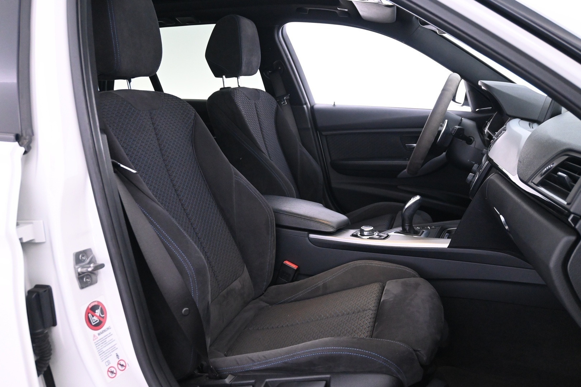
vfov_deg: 42.6
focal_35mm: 31
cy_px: 194
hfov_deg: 60.7
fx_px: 496
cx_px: 290
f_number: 3.8
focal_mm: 20.5
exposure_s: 1/30
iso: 3200
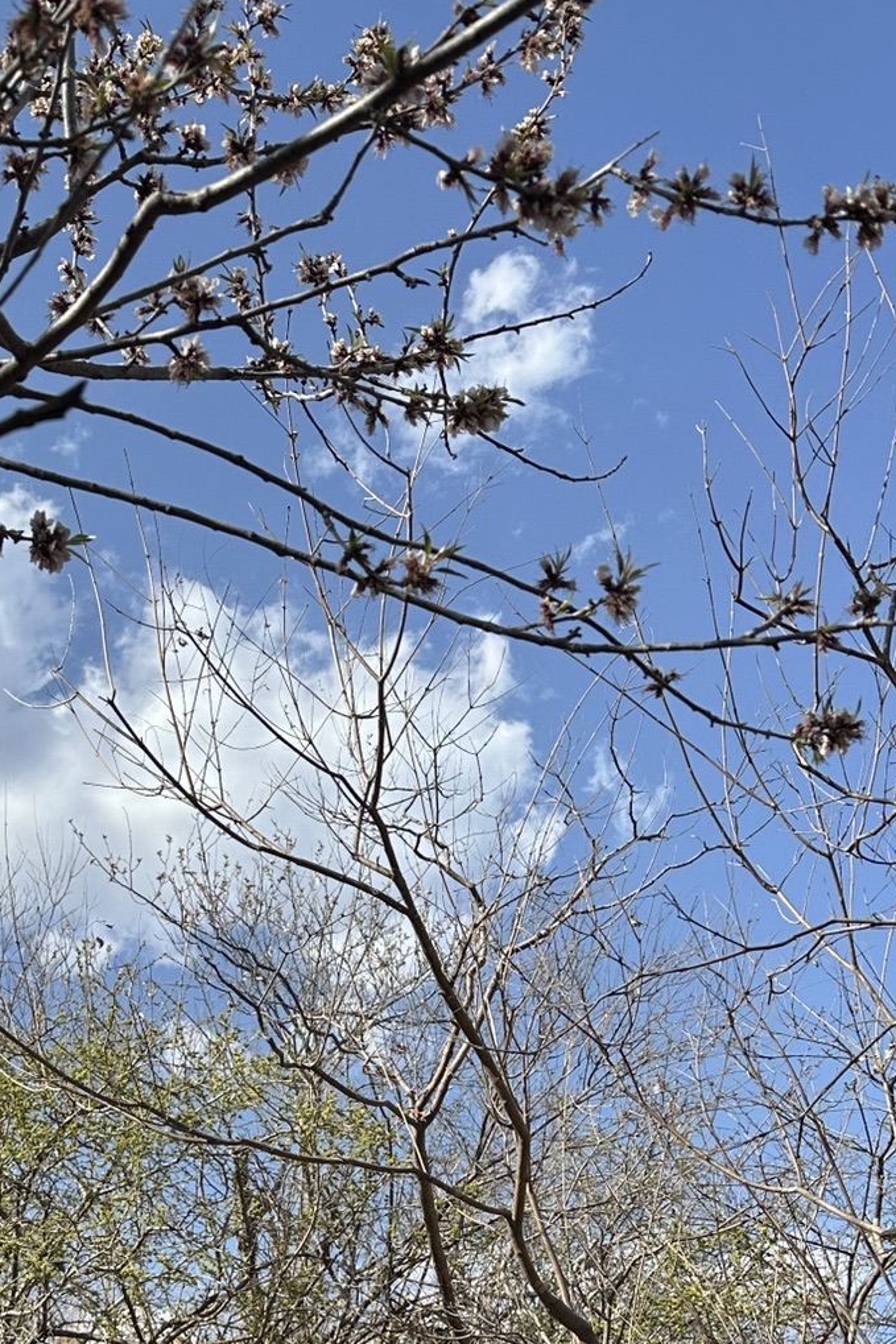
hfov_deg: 26.8
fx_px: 1830
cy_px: 1237
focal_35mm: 49
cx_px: 129
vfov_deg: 37.4
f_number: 1.78
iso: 80
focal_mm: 6.86
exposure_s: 1/4016
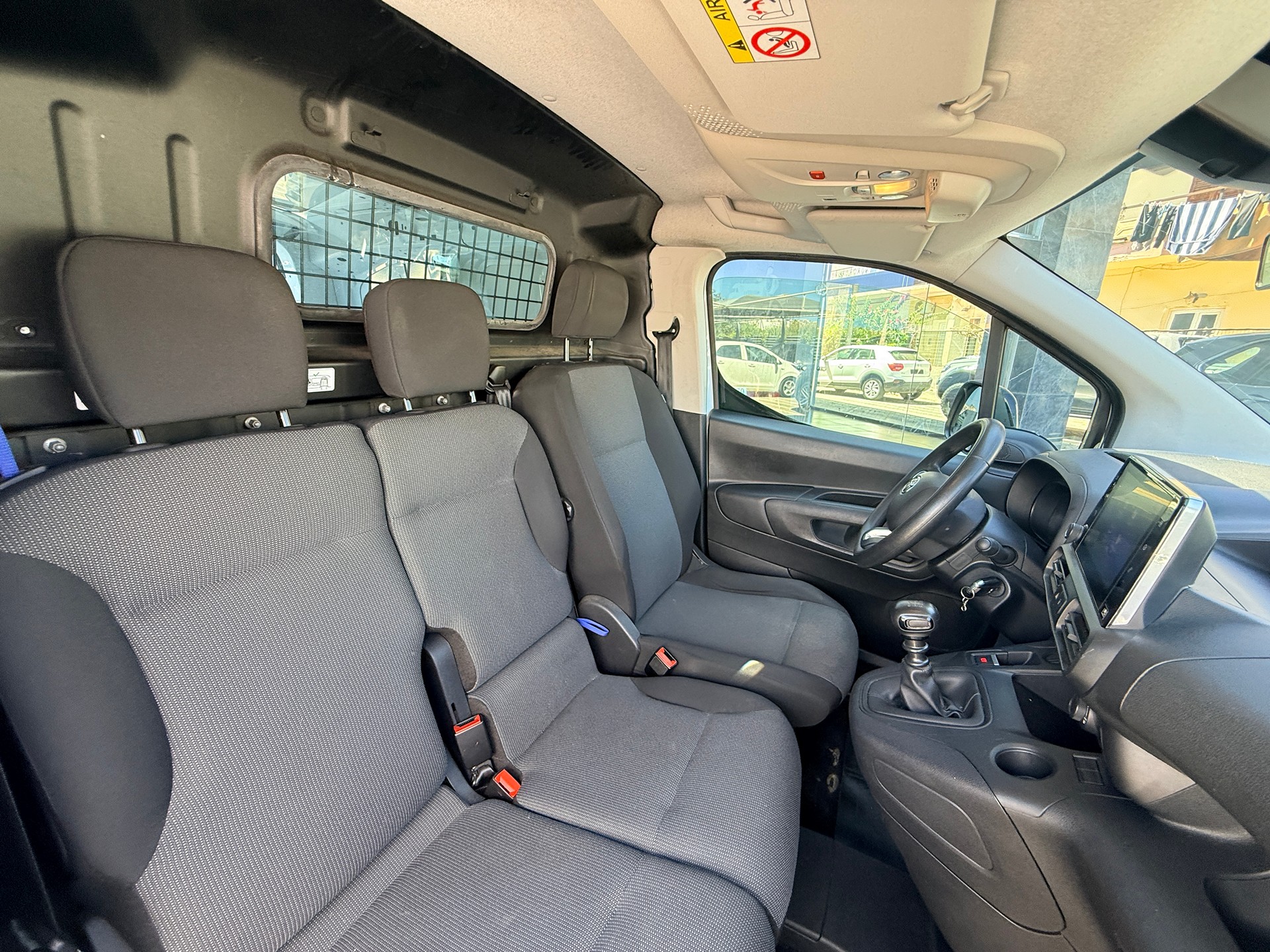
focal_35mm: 14
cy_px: 476
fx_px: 514
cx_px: 635
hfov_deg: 102.1
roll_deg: -2.4
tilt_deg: -13.2
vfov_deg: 85.7
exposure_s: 1/99
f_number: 2.2
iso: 160
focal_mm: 2.22
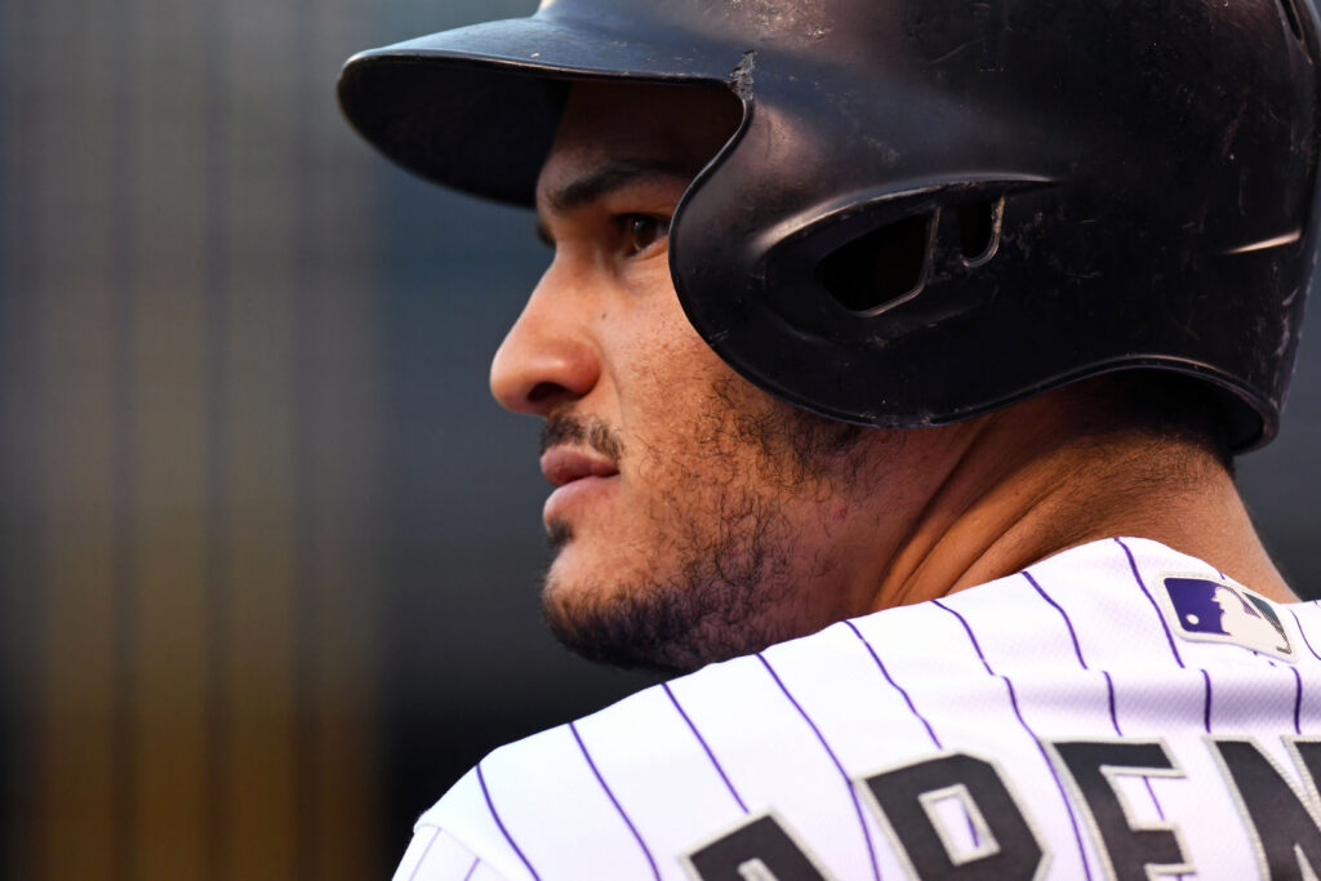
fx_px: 22018
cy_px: 440
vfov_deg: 2.3
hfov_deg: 3.4
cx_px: 660
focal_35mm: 600
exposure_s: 1/2000
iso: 1600
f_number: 4
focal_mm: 400
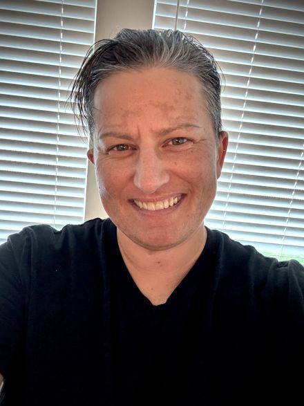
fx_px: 351
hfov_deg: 46.8
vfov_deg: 60.0
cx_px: 152
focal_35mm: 30
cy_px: 203
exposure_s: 1/30
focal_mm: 2.69
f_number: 1.9
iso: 400
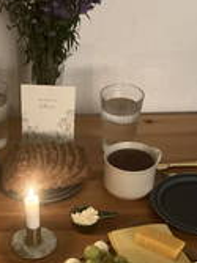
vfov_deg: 28.8
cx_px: 41
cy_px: 176
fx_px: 509
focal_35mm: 67
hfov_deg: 21.6
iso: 400
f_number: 1.8
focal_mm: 3.99
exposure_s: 1/30
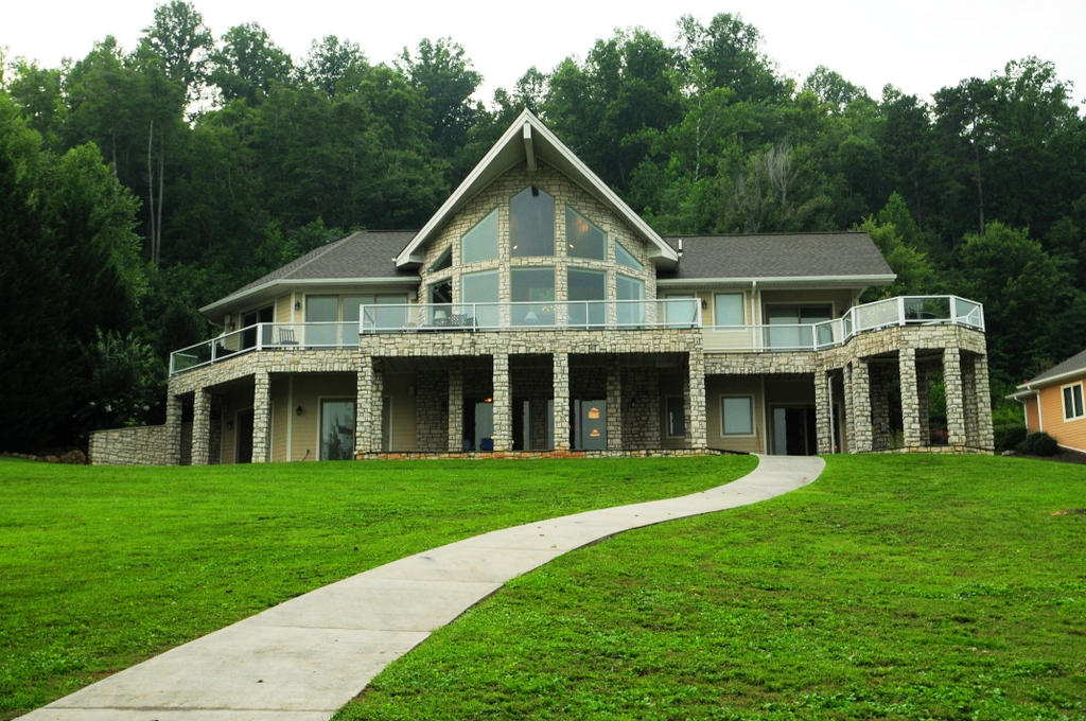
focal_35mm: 44
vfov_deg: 30.8
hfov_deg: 45.0
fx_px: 1311
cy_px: 360
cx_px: 543
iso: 400
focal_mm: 29
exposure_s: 1/125
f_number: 5.6
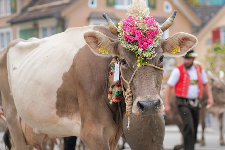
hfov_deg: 18.6
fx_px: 688
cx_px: 120
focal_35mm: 110
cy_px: 69
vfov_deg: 12.5
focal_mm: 85
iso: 320
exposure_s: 1/1250
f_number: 3.2
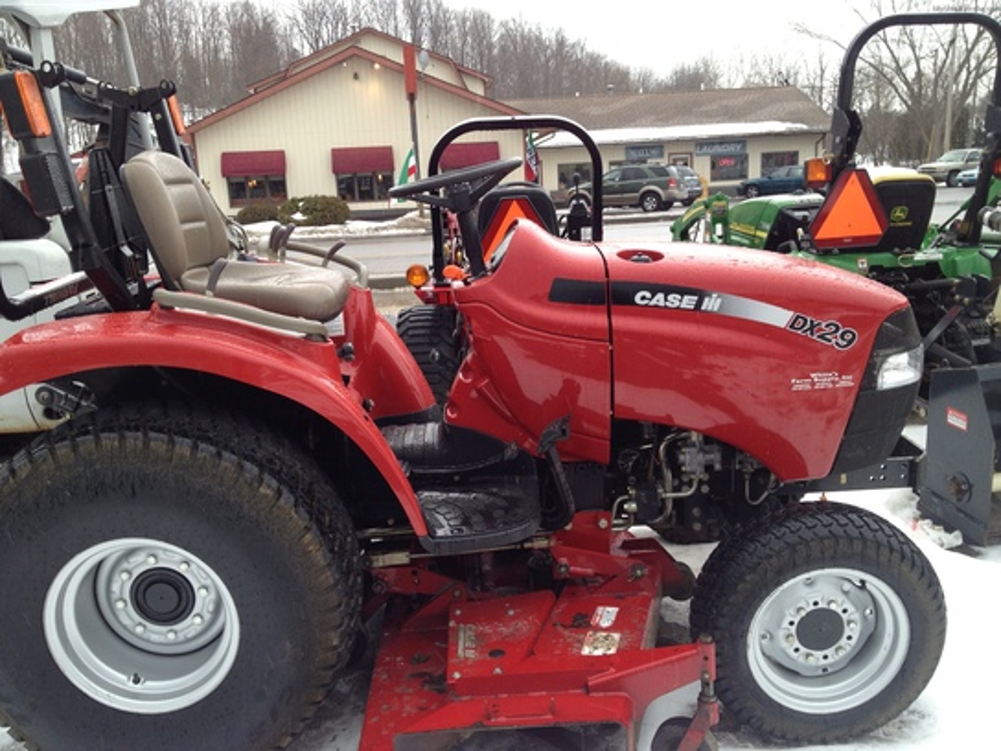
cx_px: 500
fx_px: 1012
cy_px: 376
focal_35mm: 35
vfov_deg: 40.7
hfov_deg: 52.6
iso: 50
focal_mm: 4.28
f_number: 2.4
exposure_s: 1/148
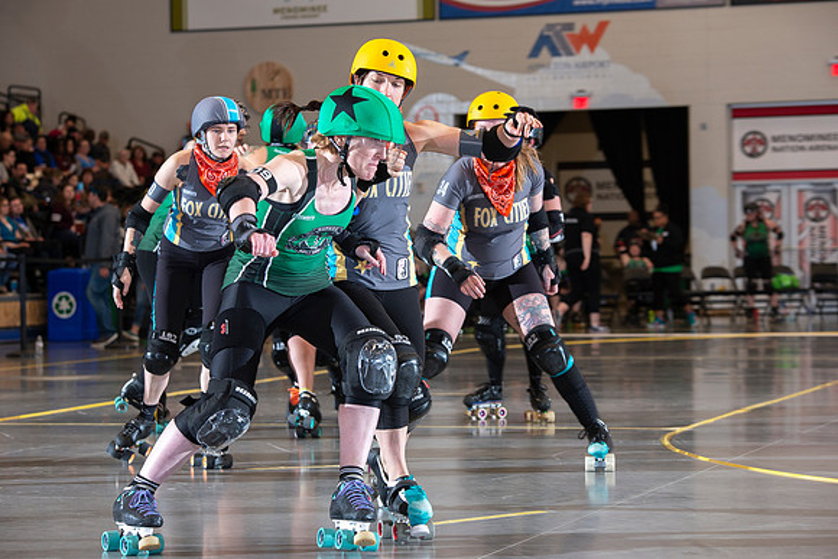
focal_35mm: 112
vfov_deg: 12.2
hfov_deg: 18.3
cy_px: 280
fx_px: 2608
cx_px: 419
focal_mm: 112
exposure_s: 1/160
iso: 640
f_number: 5.6
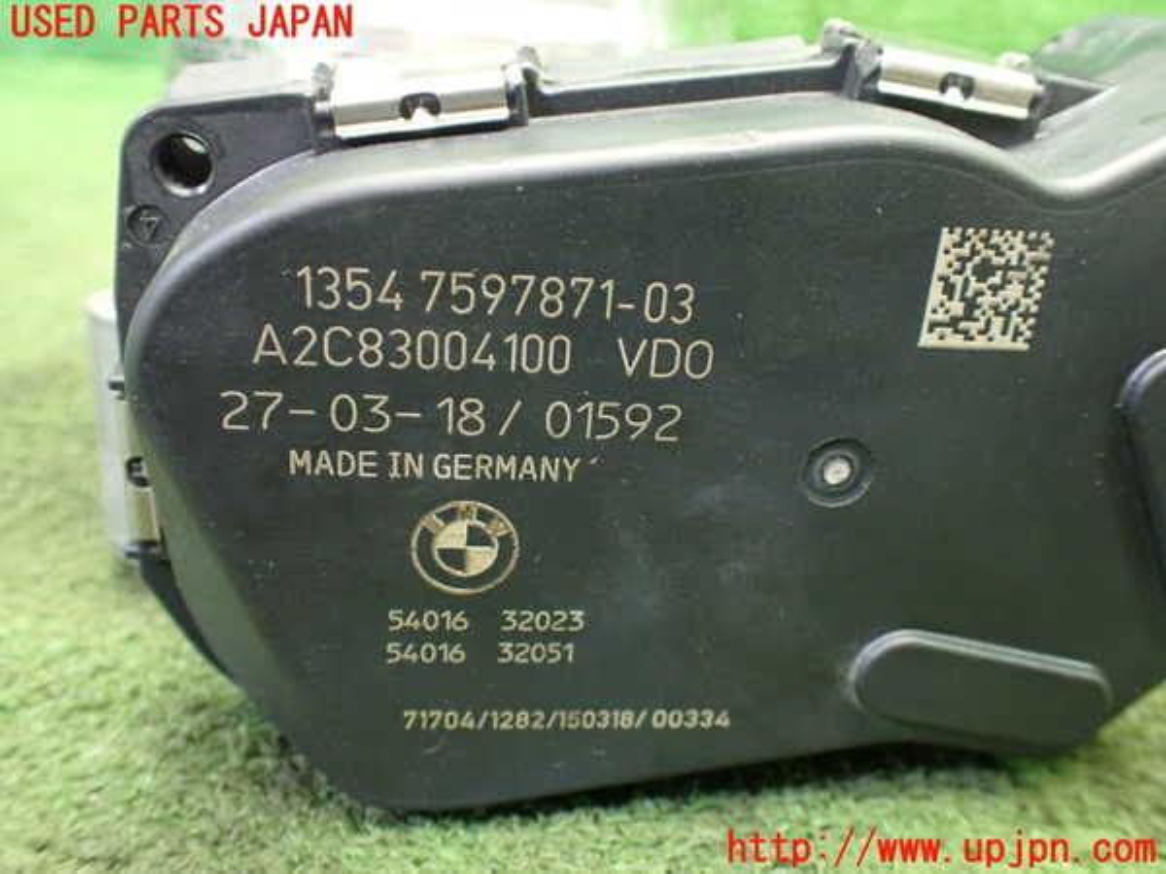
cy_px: 437
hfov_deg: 60.0
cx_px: 583
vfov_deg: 46.8
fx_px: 1011
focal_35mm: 30
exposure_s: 1/30
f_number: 2.3
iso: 800
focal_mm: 5.4
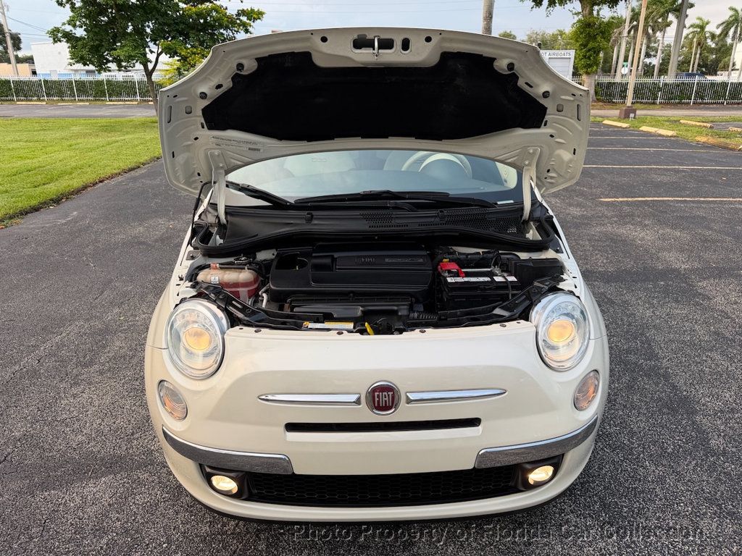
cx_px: 371
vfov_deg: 56.8
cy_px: 278
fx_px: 514
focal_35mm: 24
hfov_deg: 71.6
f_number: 1.78
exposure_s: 1/840
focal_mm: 6.76
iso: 80
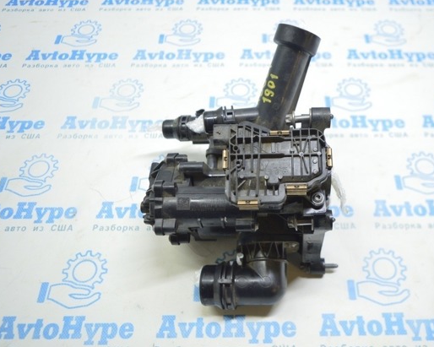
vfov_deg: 42.2
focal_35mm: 35
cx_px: 258
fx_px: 449
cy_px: 170
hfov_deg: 51.2
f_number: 3.5
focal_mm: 20
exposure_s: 1/40
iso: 400
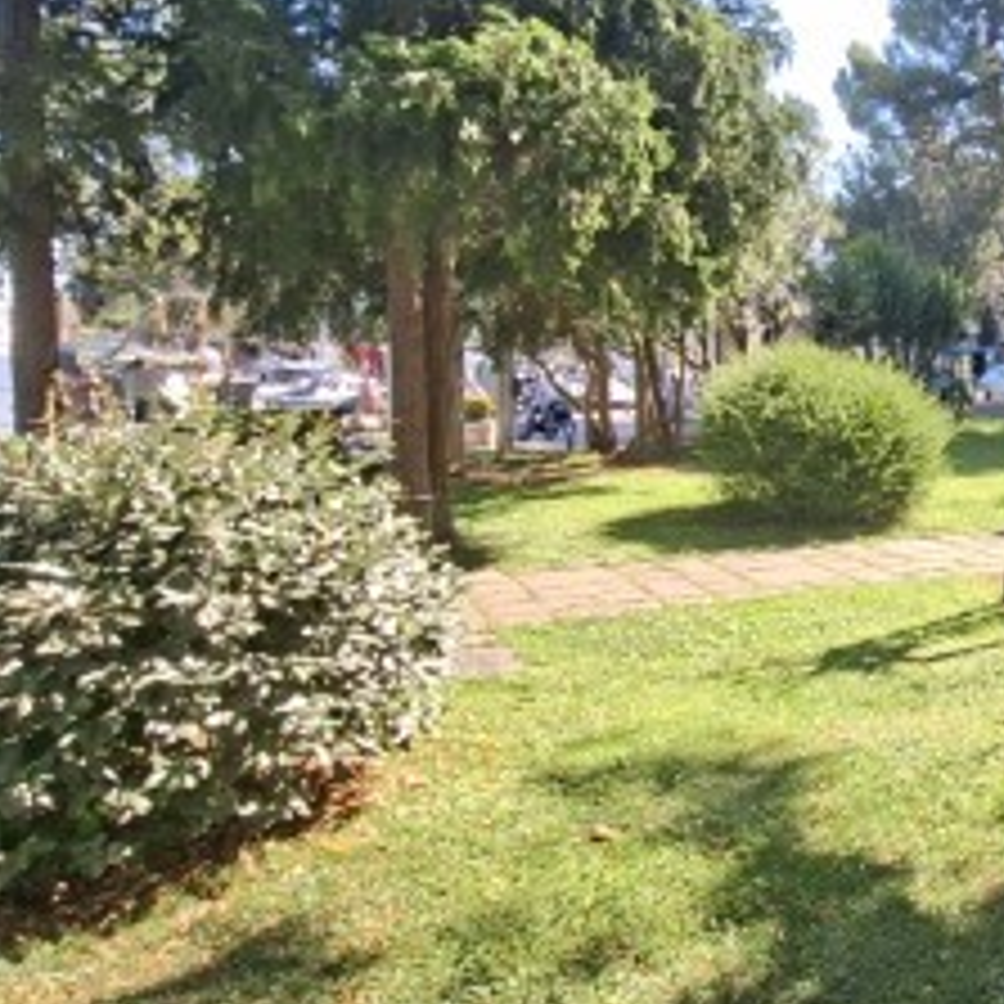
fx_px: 1083
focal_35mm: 33
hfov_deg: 42.9
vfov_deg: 49.5
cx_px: 999
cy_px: 419
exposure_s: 1/364
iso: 40
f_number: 2.2
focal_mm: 1.74
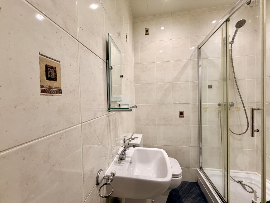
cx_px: 135
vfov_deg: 85.7
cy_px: 102
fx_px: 109
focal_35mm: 14
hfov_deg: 102.1
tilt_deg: -1.1
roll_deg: +1.7
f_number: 2.2
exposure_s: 1/100
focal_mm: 2.22
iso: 160
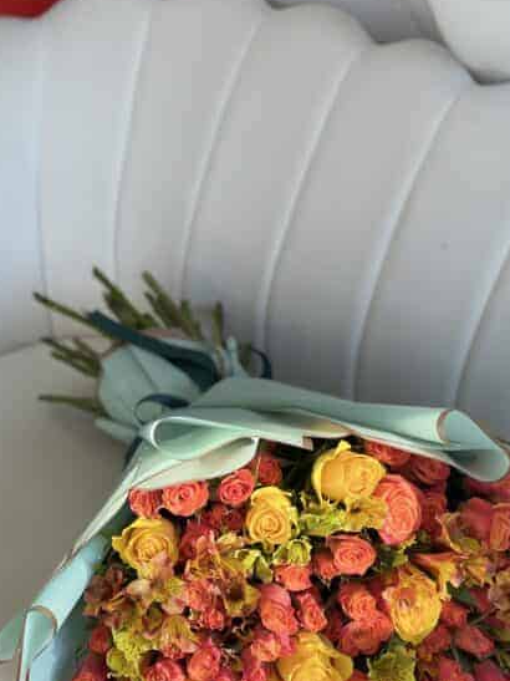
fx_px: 1749
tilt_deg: -33.2
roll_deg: -3.0
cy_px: 434
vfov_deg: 22.0
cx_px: 327
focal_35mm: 89
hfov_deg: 16.6
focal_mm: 7.5
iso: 40
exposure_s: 1/120
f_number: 2.2
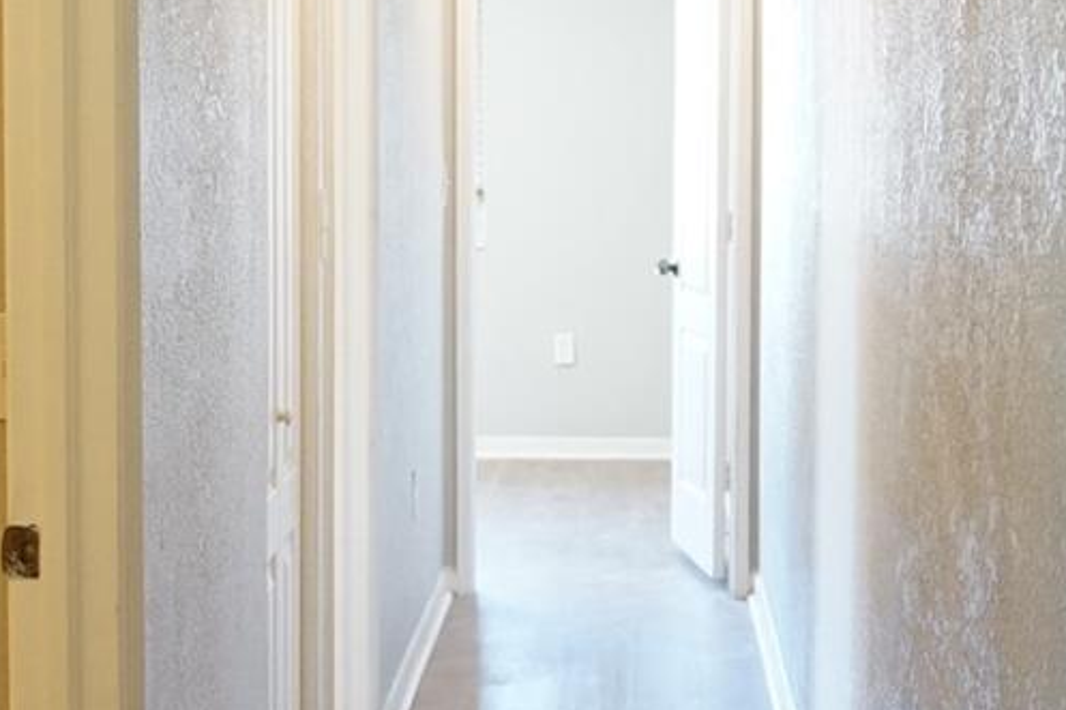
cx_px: 420
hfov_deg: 23.3
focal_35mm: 87
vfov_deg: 15.7
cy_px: 285
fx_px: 2575
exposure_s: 1/60
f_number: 3.5
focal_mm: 18
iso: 1600
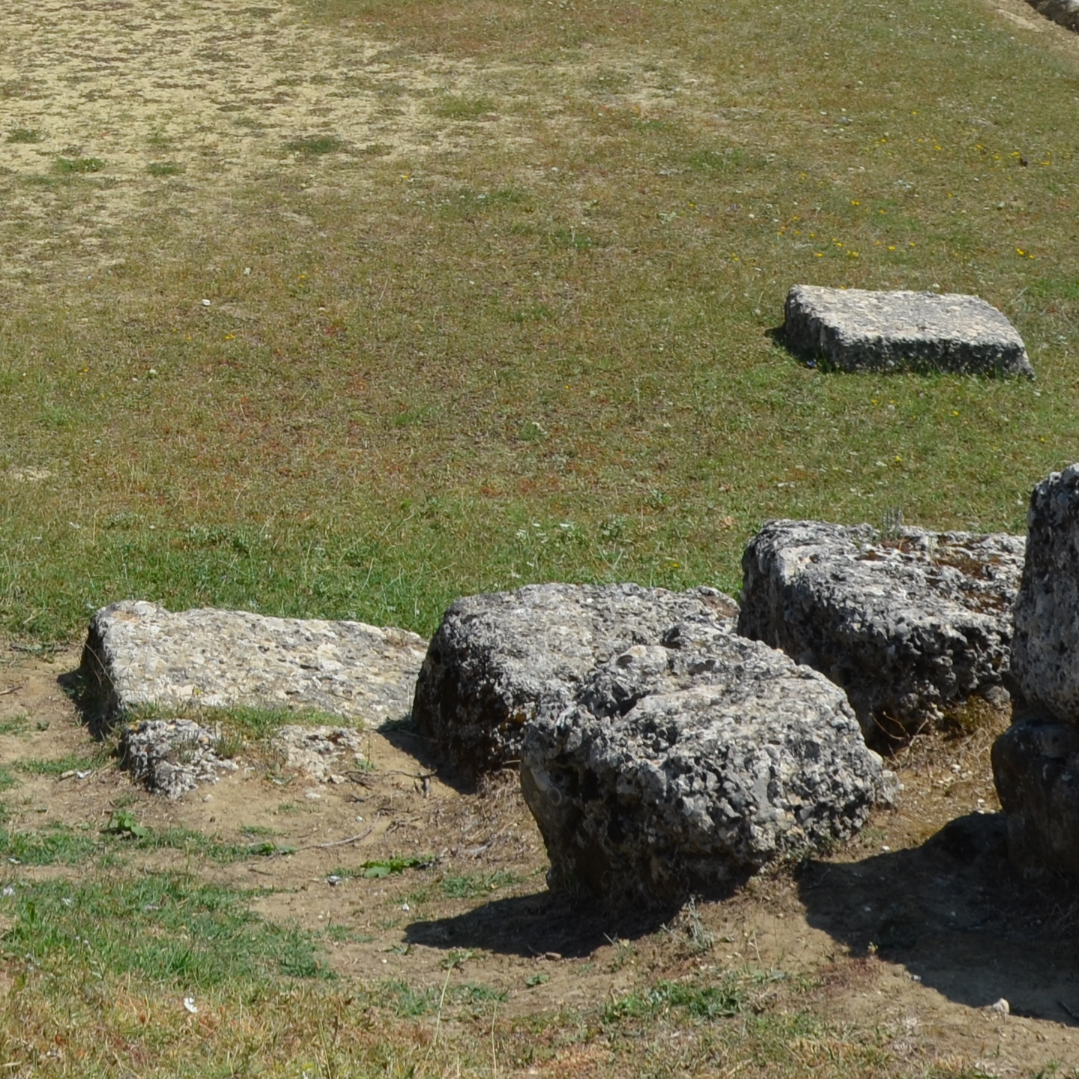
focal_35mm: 91
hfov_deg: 18.6
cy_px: 50
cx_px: 64
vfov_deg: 18.6
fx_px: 3225
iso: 100
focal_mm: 21
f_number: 9
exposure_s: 1/320
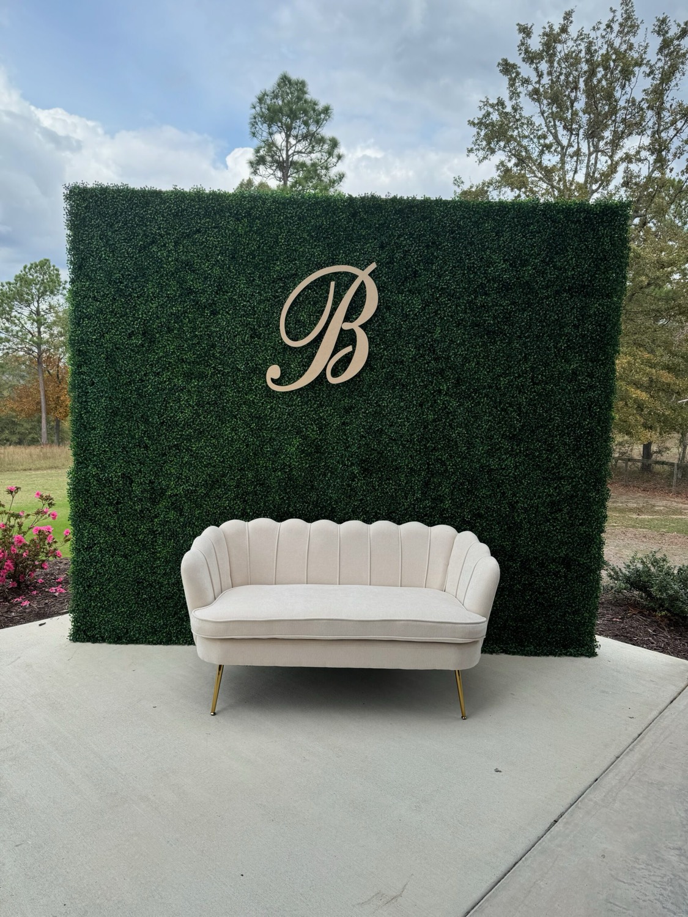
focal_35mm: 24
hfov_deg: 56.8
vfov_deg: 71.6
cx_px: 344
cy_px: 458
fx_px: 636
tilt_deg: -7.5
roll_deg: -1.3
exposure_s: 1/1238
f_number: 1.78
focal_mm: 6.76
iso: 80
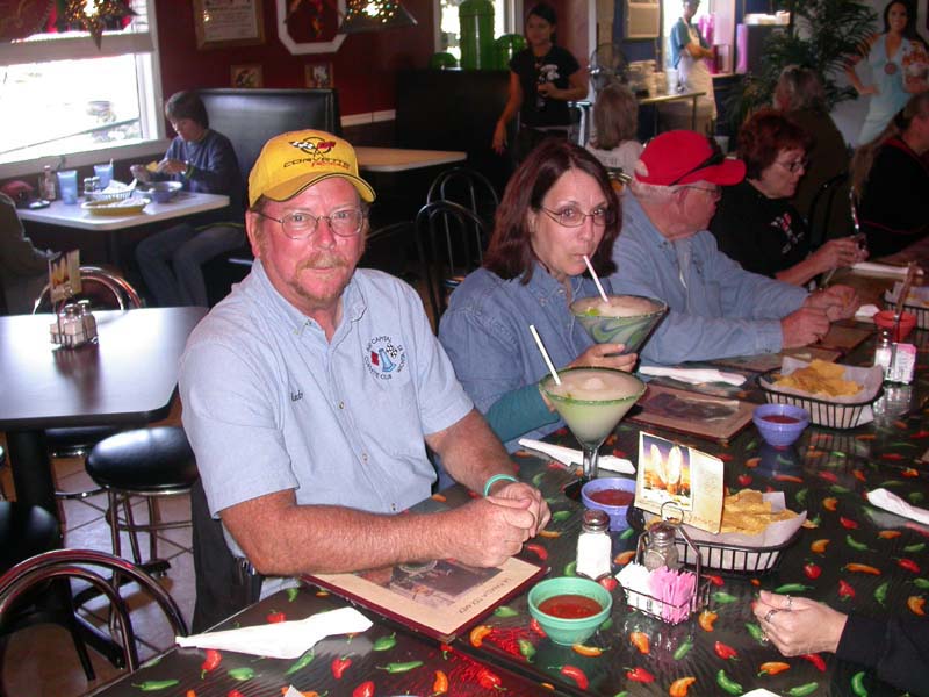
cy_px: 348
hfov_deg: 49.0
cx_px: 464
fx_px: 1020
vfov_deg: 37.7
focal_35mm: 38
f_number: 2.6
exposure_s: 1/60
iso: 200
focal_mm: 7.85
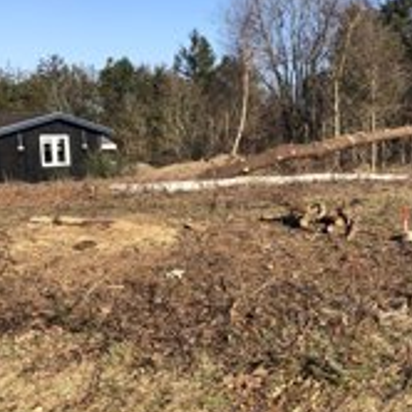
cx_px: 387
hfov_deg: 31.0
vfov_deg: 32.7
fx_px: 700
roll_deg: -2.2
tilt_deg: -10.4
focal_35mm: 52
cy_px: 253
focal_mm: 3.99
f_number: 1.8
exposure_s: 1/1215
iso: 20
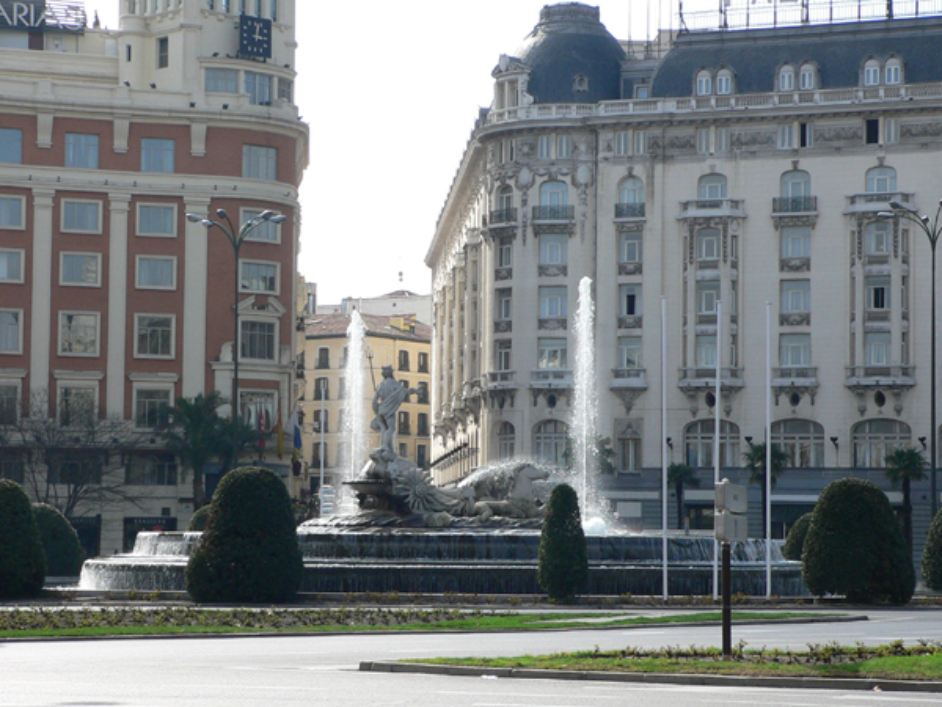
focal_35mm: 90
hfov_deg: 21.8
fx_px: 2449
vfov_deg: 16.4
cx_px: 471
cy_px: 354
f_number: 4.6
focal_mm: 11.9
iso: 100
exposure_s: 1/400
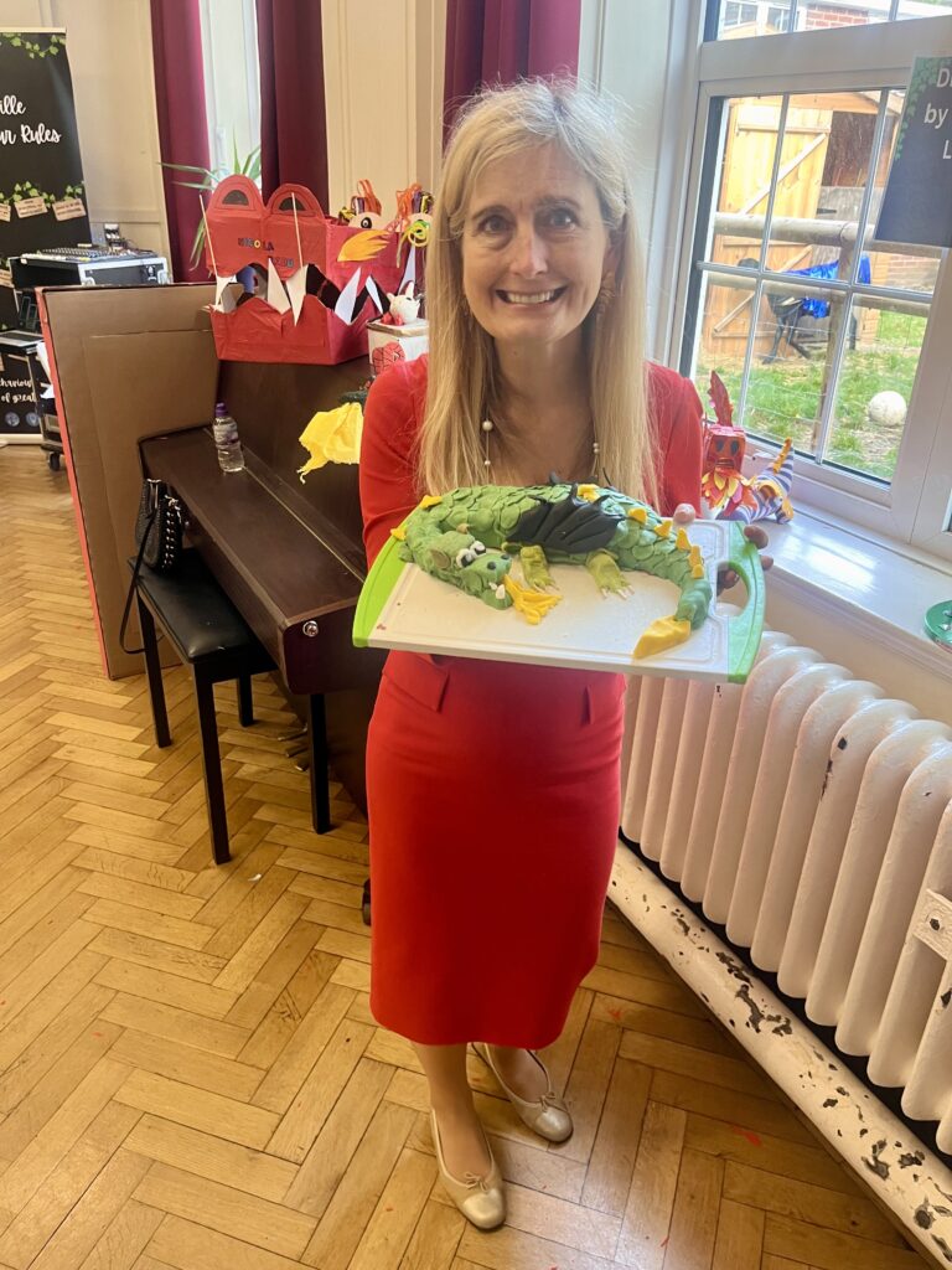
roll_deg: -1.2
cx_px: 476
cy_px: 635
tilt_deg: -25.9
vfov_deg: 67.3
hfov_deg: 53.1
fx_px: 953
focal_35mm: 26
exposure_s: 1/50
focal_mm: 5.1
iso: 160
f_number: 1.6
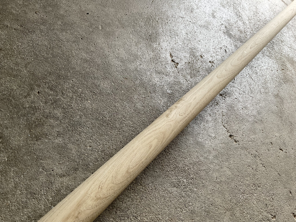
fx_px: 248
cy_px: 111
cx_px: 148
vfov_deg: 48.2
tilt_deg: -50.8
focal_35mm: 29
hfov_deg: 61.7
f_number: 1.8
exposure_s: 1/122
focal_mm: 3
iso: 20
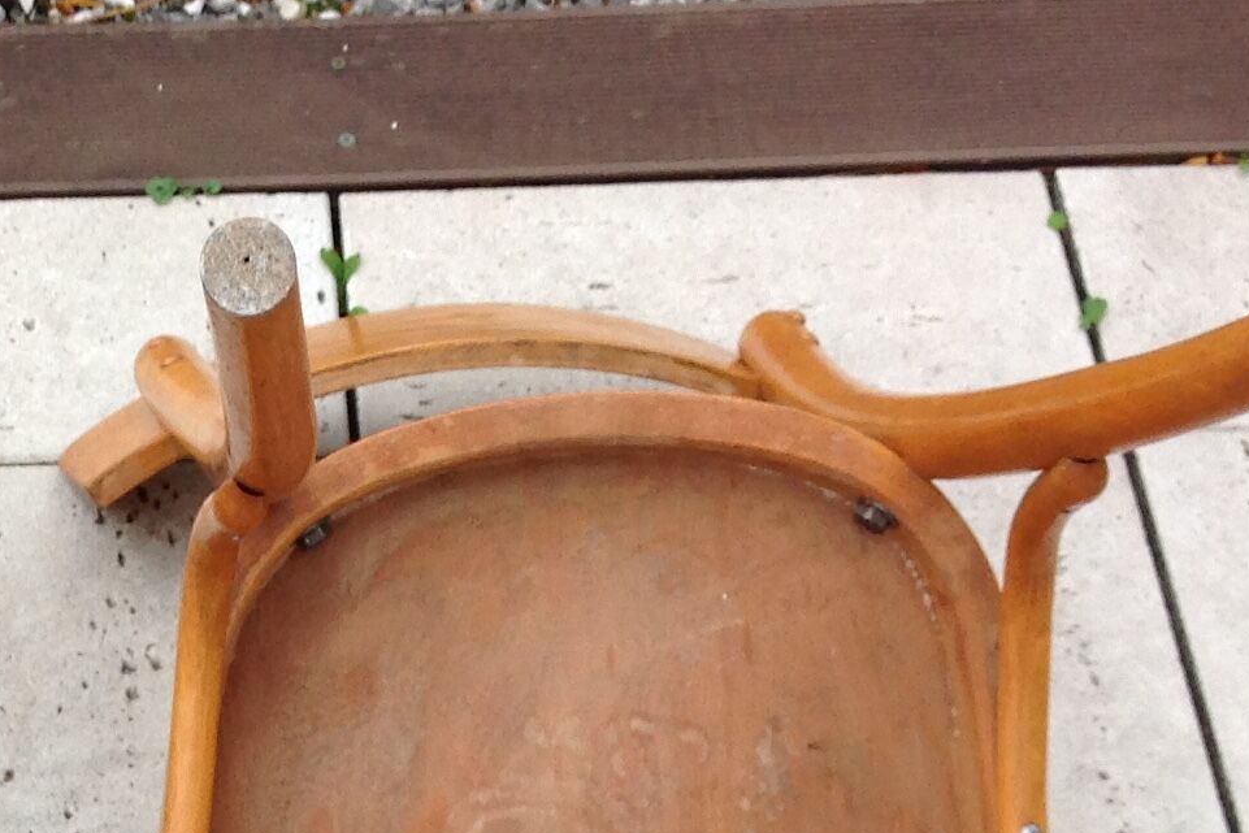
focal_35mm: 98
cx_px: 57
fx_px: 3400
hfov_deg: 20.3
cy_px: 985
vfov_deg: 13.6
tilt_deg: -56.8
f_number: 2.4
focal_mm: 4.28
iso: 50
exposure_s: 1/30
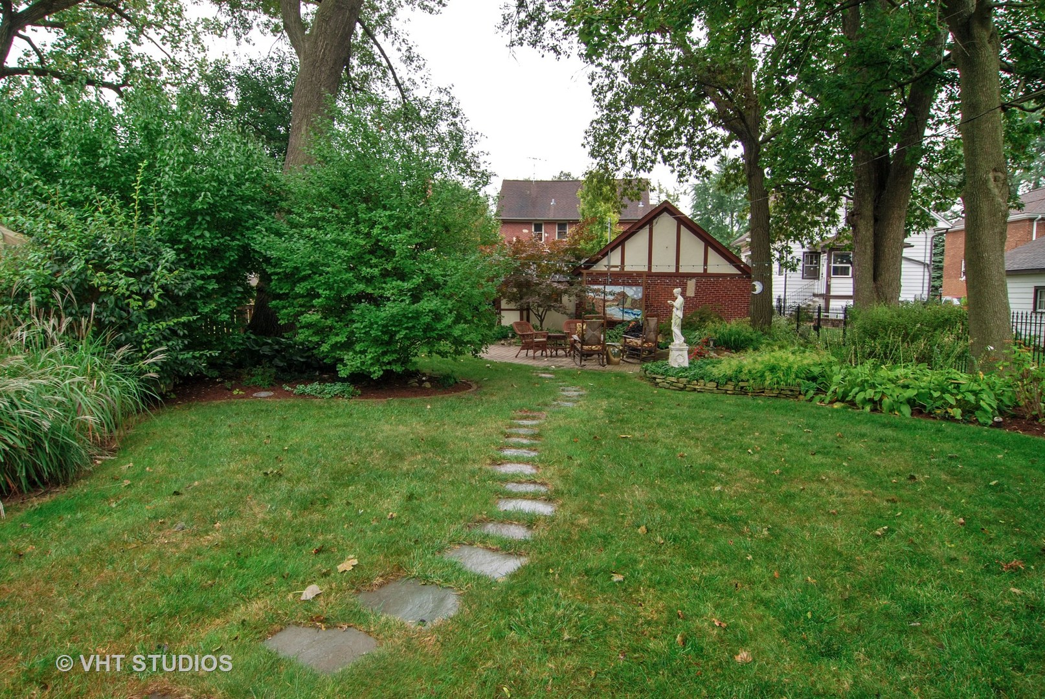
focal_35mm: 18
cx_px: 522
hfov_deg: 89.9
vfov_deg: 67.5
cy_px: 350
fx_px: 523
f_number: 7.1
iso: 100
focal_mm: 12
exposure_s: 1/25
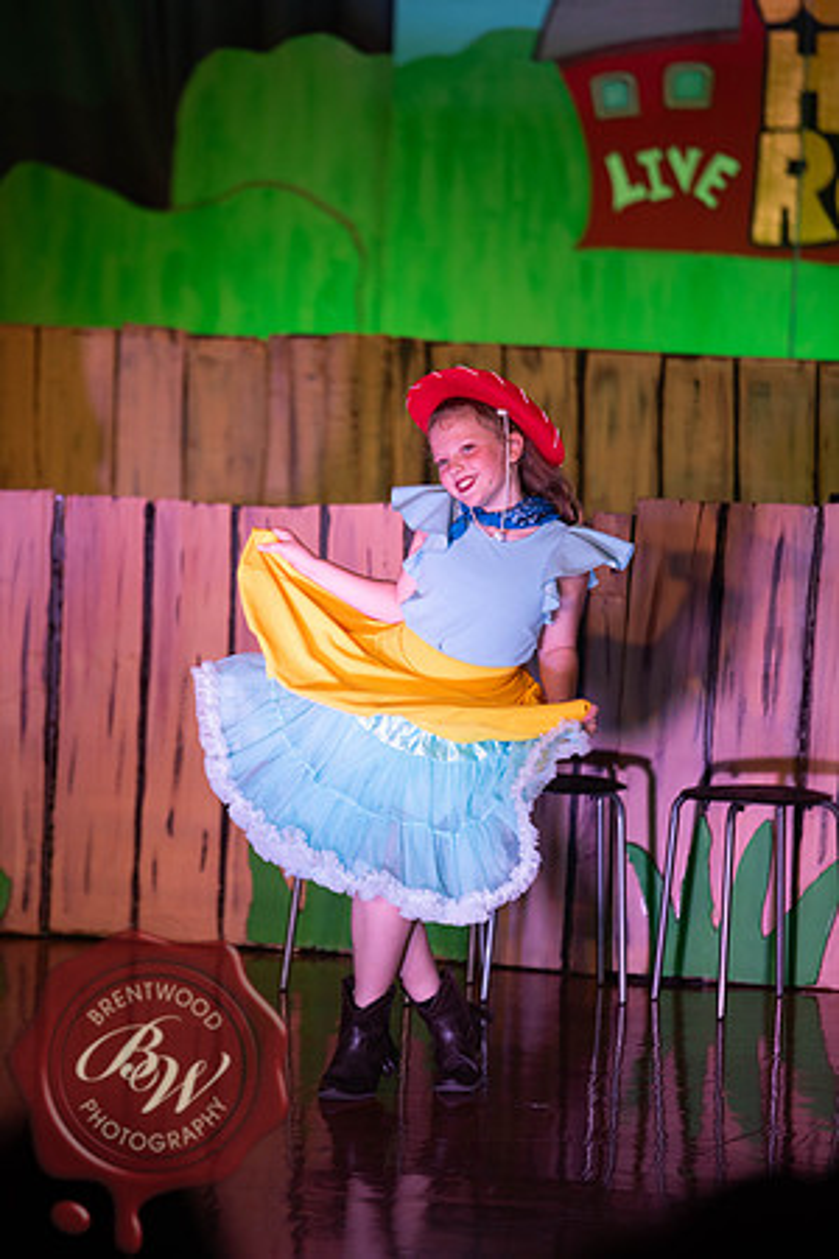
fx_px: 6991
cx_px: 420
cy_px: 630
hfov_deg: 6.9
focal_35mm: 200
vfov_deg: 10.3
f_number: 2.8
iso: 720
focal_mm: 200
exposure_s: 1/200
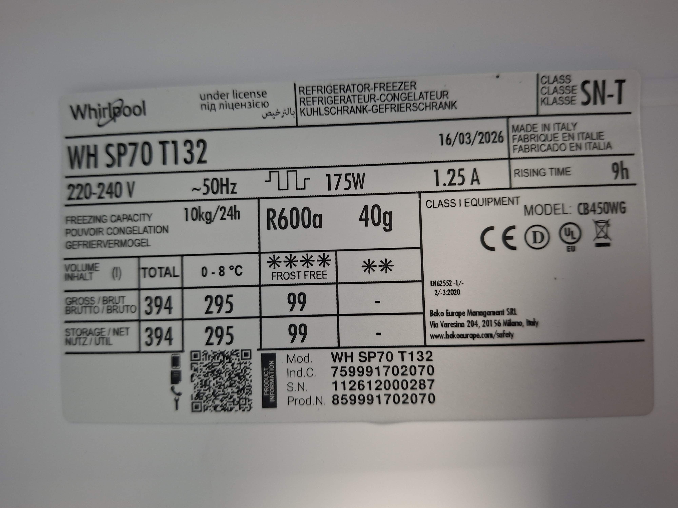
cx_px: 339
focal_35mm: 23
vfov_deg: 58.9
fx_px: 450
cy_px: 254
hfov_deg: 73.9
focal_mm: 5.54
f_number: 1.8
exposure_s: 1/25
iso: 500
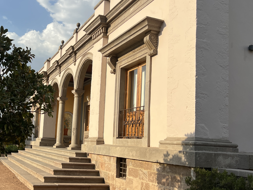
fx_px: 278
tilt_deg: +6.8
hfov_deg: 47.5
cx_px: 69
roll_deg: -3.6
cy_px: 113
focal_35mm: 38
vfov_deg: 37.6
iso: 50
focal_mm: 5.7
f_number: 1.5
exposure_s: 1/6993
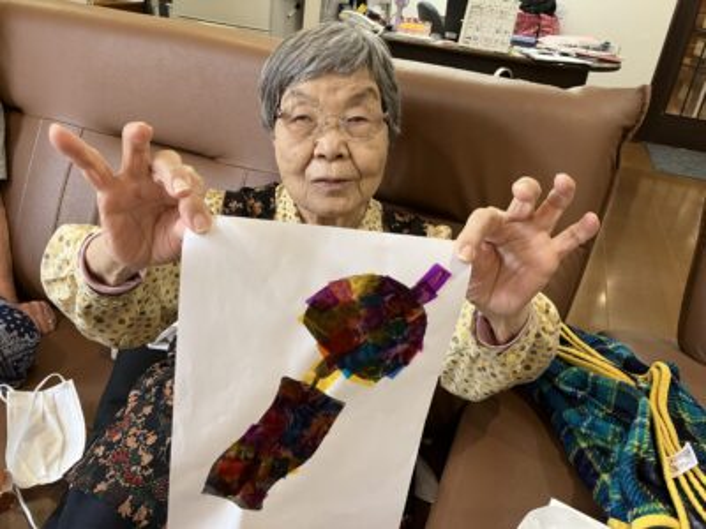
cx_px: 353
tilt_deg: -25.2
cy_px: 264
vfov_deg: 49.7
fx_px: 571
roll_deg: -6.8
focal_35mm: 28
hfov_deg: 63.4
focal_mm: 3.99
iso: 160
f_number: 1.8
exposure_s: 1/60
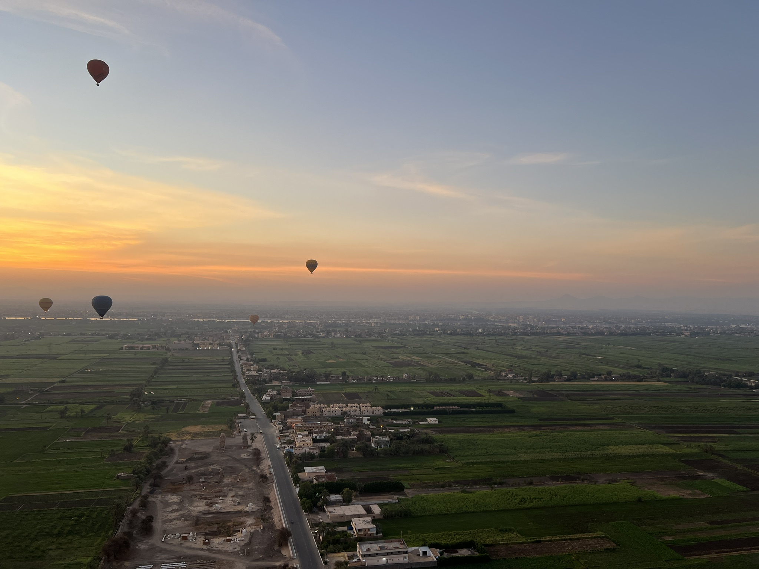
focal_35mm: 26
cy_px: 284
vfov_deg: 53.1
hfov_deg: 67.3
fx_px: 570
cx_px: 380
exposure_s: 1/121
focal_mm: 5.7
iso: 40
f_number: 1.5
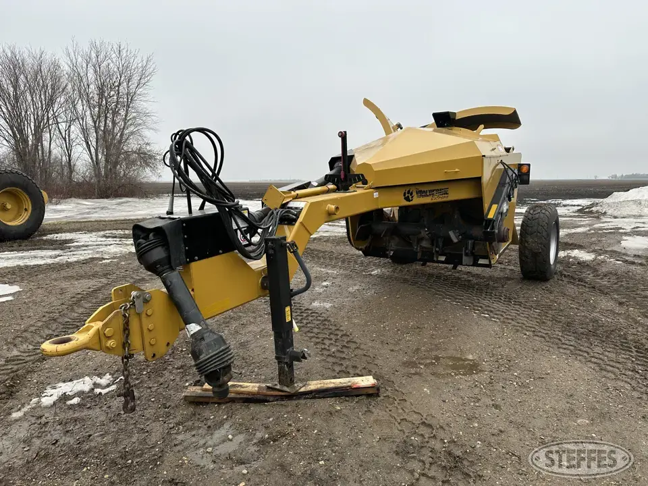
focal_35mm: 24
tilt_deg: -8.1
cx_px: 324
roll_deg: +0.9
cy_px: 243
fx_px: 449
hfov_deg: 71.6
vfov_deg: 56.8
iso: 80
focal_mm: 6.86
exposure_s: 1/704
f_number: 1.78
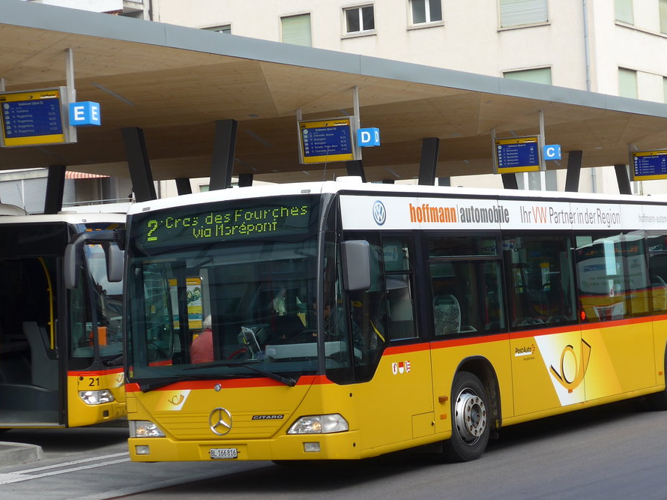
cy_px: 248
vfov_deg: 16.6
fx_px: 1714
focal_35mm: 89
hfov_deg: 22.0
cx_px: 387
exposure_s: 1/250
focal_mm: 13.4
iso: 80
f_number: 3.9
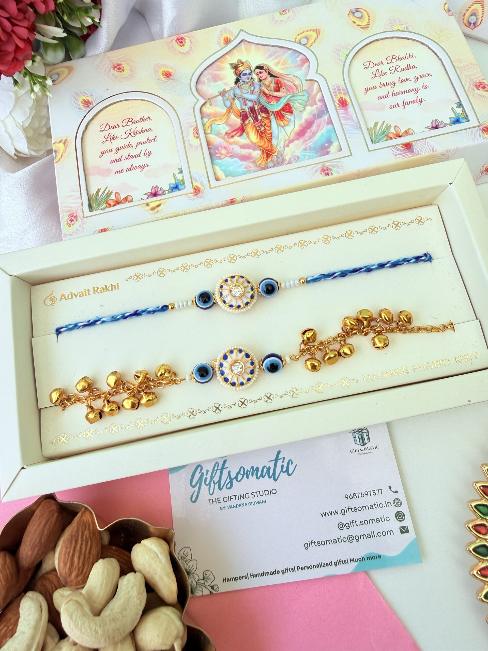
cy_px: 326
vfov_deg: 71.6
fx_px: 451
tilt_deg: -68.7
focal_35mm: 24
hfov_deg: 56.8
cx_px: 244
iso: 40
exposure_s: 1/302
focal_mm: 2.22
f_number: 2.2
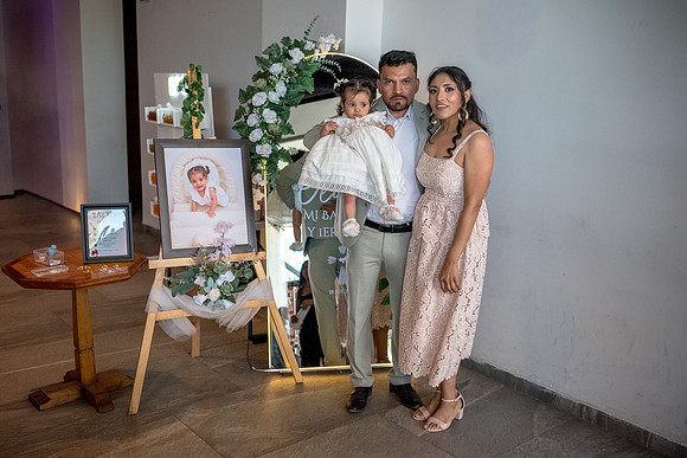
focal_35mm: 35
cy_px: 229
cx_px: 344
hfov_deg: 54.4
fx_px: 668
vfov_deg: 37.9
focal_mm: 35
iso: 2000
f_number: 3.2
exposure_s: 1/800
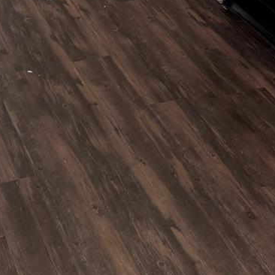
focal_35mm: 89
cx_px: 122
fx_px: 800
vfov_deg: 16.4
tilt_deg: -10.4
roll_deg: -2.8
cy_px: -221
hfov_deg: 19.5
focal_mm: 6.76
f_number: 1.78
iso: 125
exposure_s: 1/60
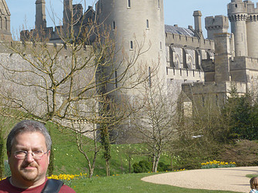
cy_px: 32
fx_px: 693
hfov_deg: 20.9
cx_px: 62
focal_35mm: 93
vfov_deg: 15.7
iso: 100
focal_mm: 9
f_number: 4.4
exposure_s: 1/800
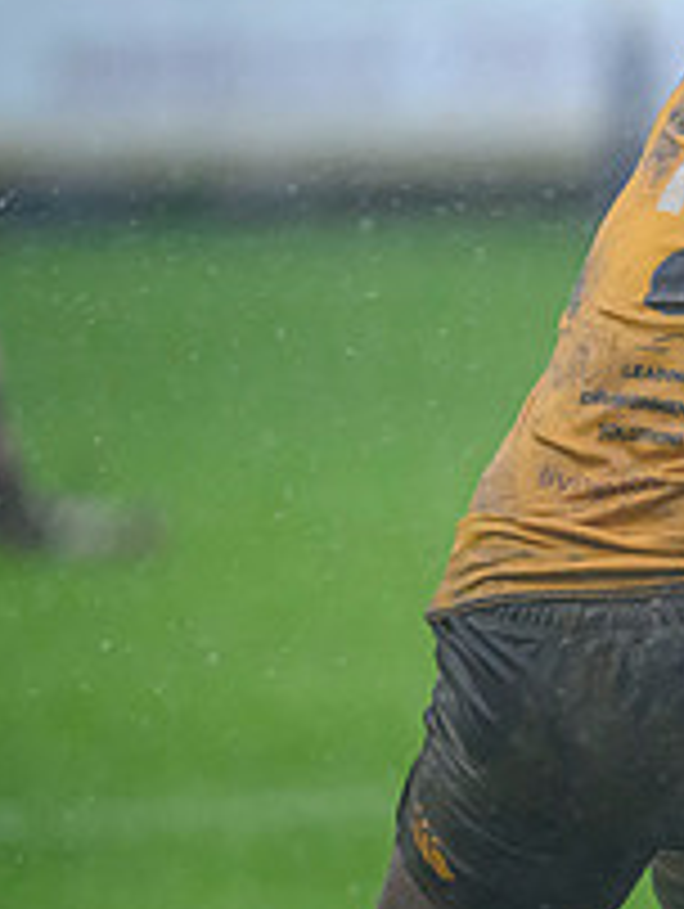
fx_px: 35308
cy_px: 394
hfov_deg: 1.1
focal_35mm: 1343
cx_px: 1259
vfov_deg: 1.5
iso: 6400
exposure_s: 1/1250
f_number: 3.2
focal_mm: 400
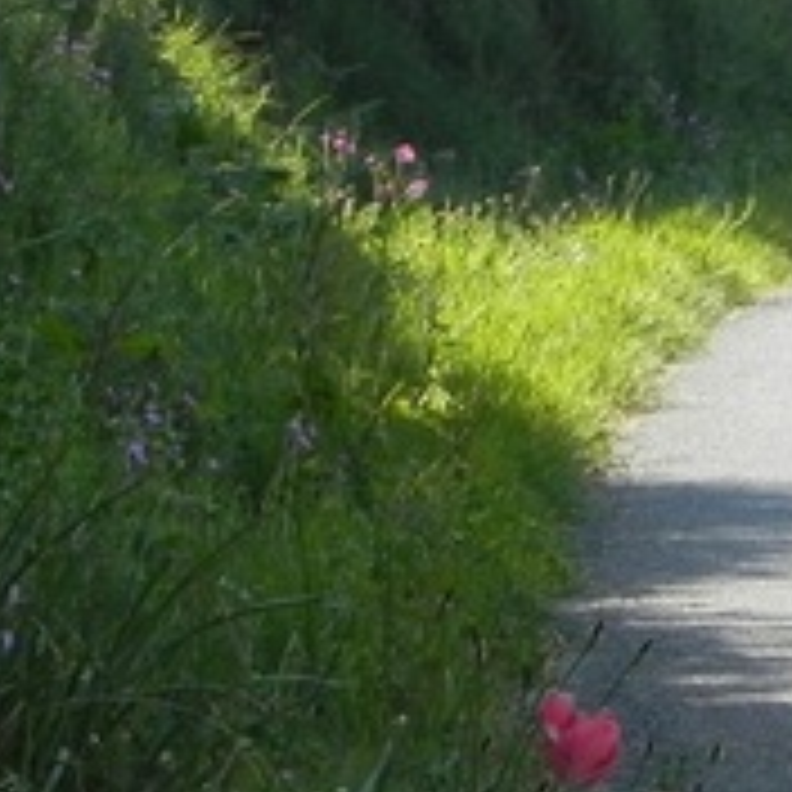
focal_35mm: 592
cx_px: 1418
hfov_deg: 2.9
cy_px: 333
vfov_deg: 3.0
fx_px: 15324
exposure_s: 1/265
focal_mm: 32.7
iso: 160
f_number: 5.6
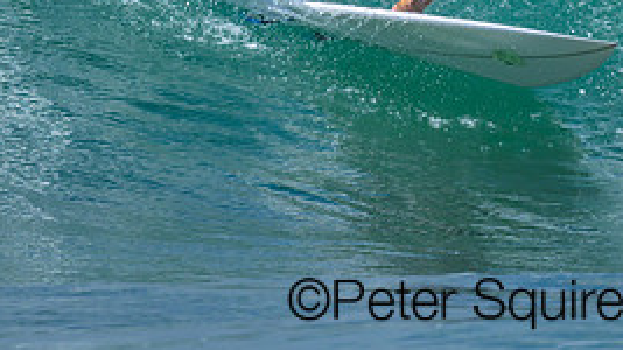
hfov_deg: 0.9
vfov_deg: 0.5
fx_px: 41319
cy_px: -193
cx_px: 495
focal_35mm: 2502
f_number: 6.3
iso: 200
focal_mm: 800
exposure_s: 1/2000
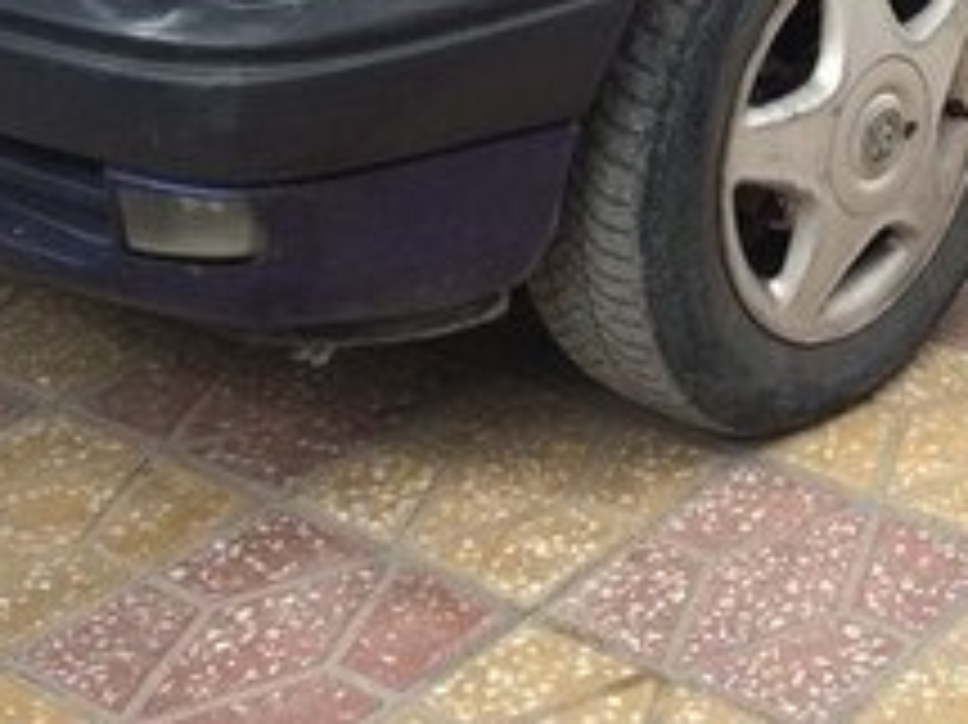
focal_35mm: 89
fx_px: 2487
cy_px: -245
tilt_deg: -16.0
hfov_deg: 21.4
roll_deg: -0.8
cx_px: 923
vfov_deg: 15.7
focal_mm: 4.15
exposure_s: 1/562
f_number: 2.2
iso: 32
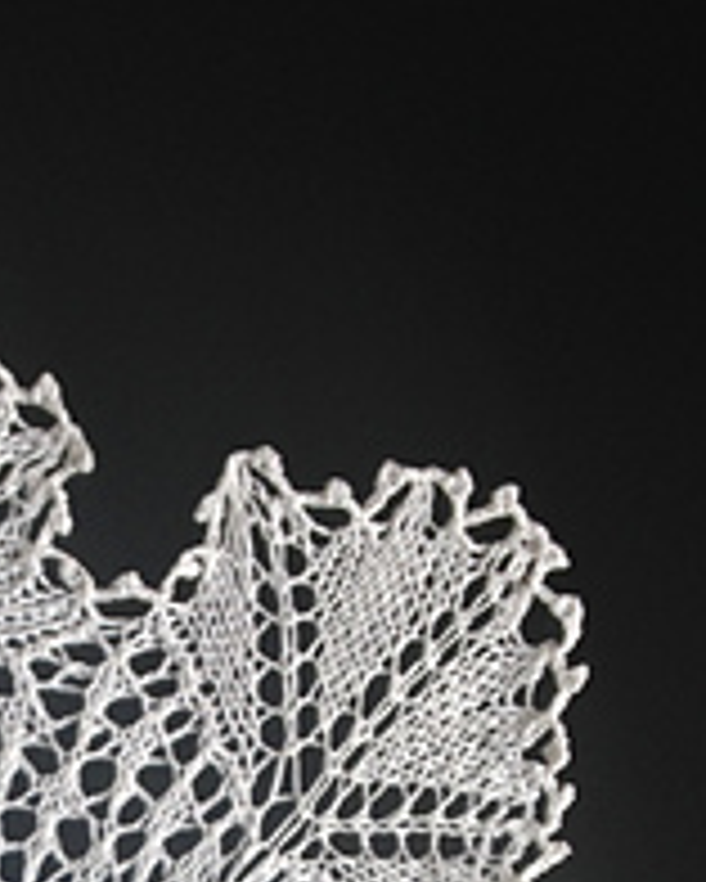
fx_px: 2740
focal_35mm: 105
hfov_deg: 14.2
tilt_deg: -88.7
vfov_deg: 16.9
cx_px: -144
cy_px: 1224
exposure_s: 1/170
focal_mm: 4.12
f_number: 2.4
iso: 50
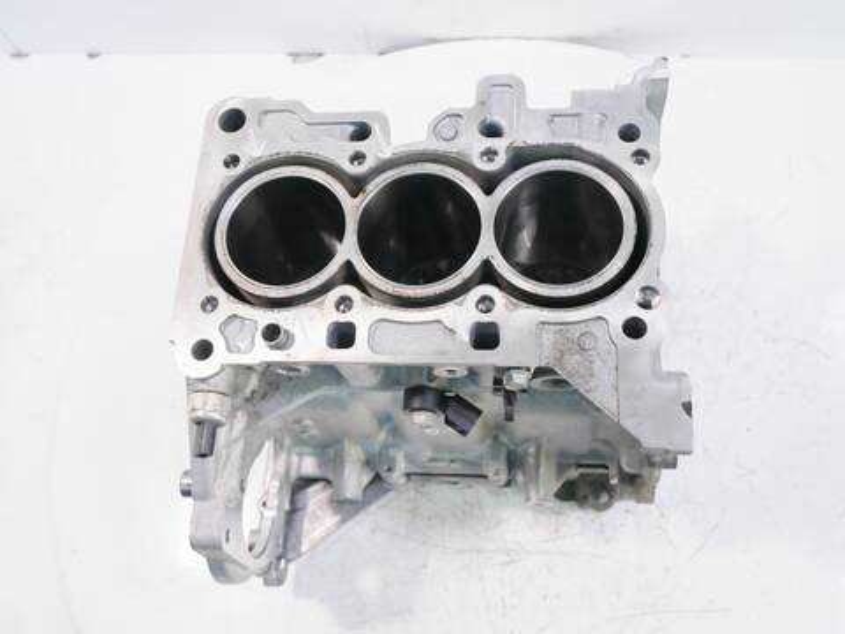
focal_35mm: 34
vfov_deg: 41.8
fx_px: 830
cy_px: 317
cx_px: 422
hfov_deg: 54.0
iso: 320
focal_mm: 17
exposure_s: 1/60
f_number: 4
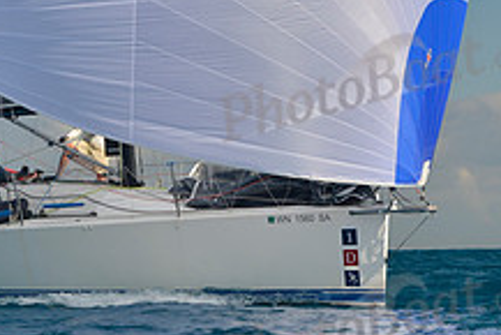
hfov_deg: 11.0
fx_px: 2604
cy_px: 234
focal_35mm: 187
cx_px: 102
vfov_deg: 7.4
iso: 200
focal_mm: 70
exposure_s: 1/640
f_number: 6.3
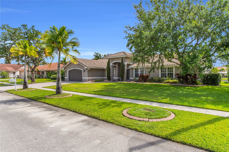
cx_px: 114
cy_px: 76
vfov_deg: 59.5
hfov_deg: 81.2
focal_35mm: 21
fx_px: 134
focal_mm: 14
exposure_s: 1/60
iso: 100
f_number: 13
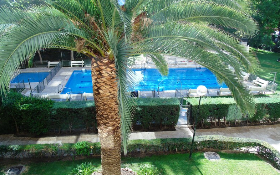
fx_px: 206
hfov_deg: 68.4
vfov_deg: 46.0
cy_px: 98
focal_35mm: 27
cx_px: 139
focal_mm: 4.4
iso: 80
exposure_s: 1/200
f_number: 3.4
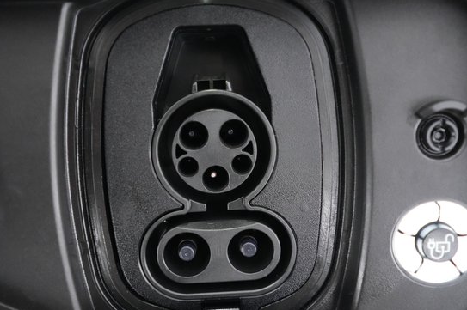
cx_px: 227
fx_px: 428
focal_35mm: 33
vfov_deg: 39.9
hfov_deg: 57.3
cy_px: 153
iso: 10000
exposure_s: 1/60
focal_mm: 28
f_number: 2.8
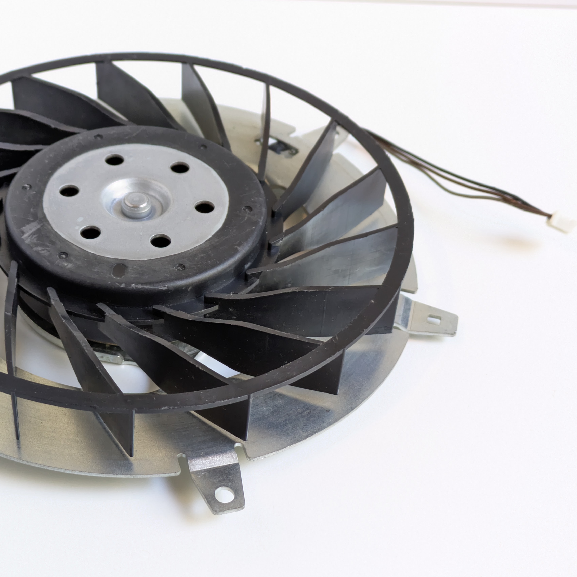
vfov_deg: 28.2
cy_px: 290
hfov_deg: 28.0
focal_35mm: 61
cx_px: 189
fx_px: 1150
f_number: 1.89
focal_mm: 5.43
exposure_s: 1/50
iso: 350
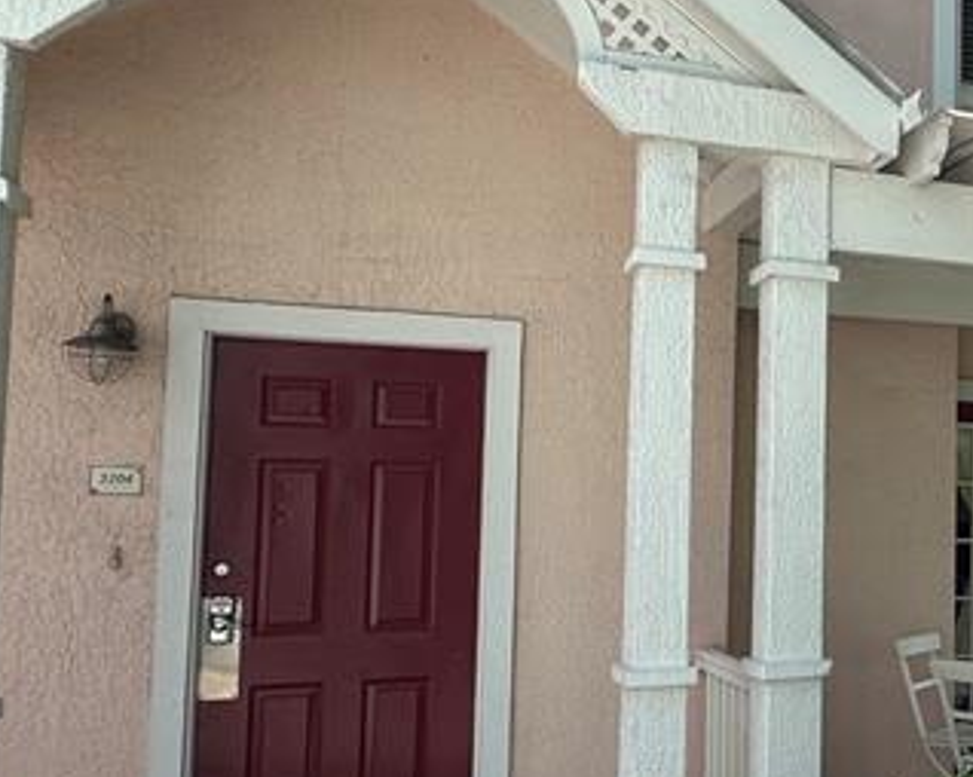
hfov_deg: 36.1
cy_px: 428
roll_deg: +0.0
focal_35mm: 44
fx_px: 1266
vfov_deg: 34.1
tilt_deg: +4.5
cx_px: 1056
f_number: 2.2
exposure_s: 1/1082
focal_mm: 2.22
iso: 50
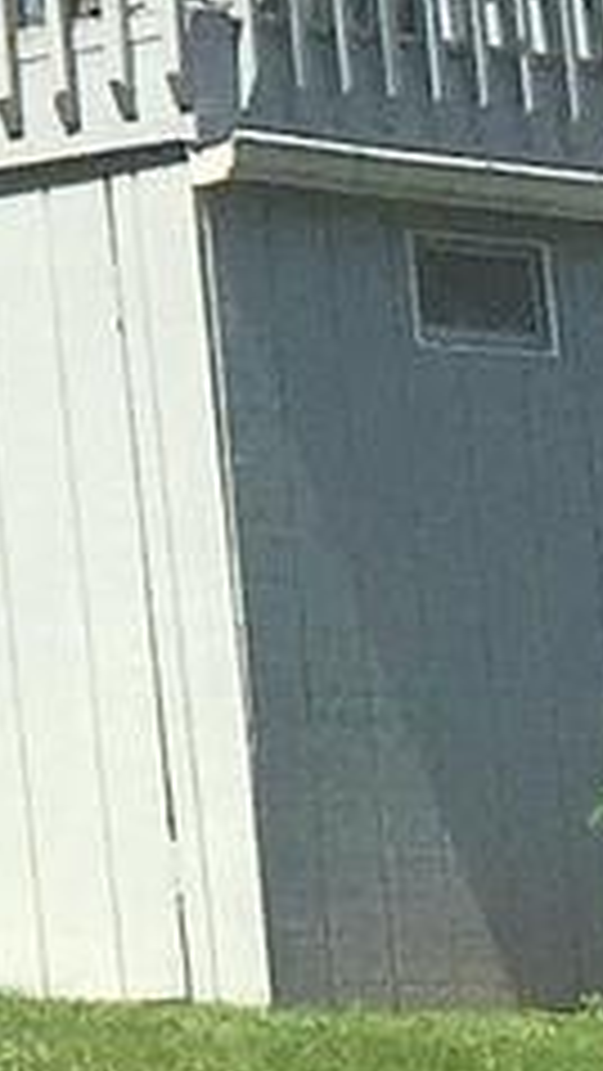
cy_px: -742
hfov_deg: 4.2
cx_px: -1710
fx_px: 7726
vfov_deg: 7.7
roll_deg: +1.3
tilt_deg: +15.4
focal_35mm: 272
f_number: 2.2
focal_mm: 4.15
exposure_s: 1/2475
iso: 32
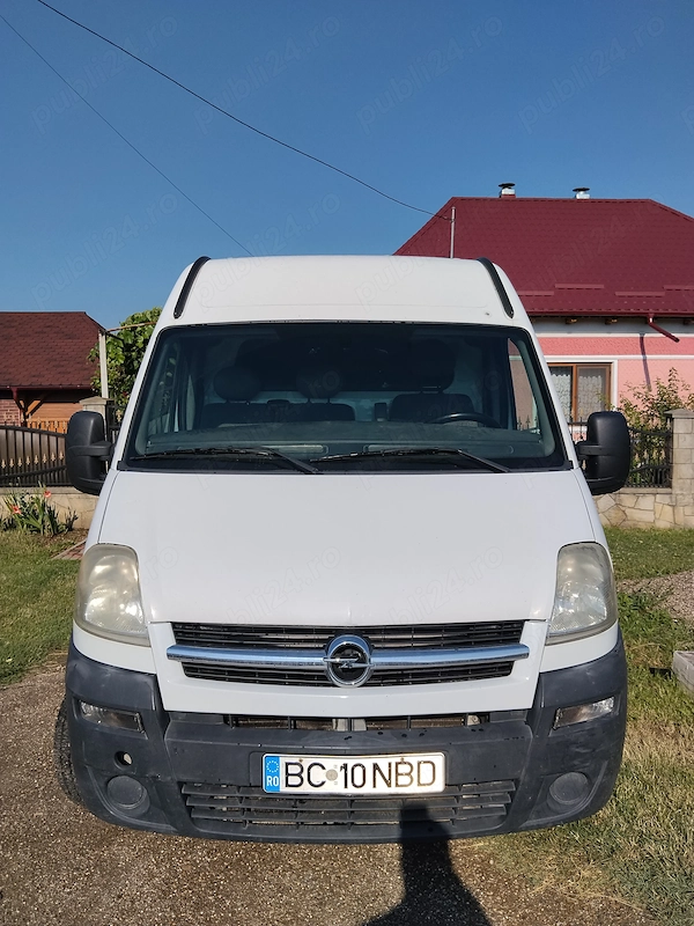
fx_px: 775
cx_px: 347
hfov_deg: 48.2
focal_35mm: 29
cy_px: 463
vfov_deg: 61.7
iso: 50
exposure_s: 1/3349
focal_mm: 3.96
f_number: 1.8
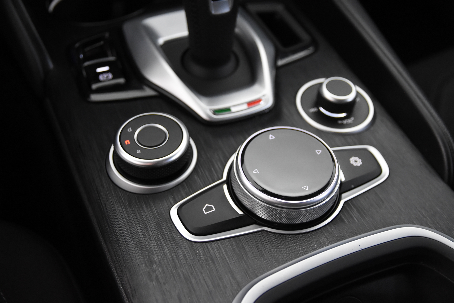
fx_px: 530
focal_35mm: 42
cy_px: 152
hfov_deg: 46.4
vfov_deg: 31.9
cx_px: 227
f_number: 3.2
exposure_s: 1/50
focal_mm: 28
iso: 3200
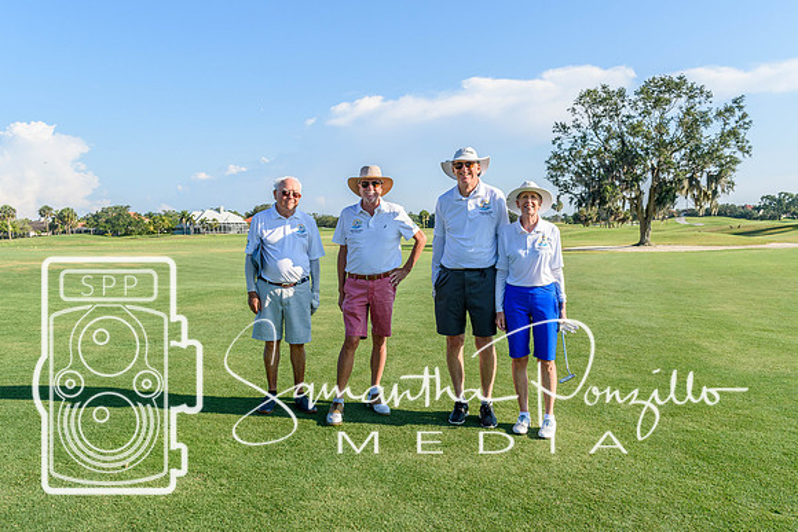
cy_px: 266
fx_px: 698
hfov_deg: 59.5
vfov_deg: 41.7
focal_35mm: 32
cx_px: 399
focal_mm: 21
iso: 200
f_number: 9
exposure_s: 1/320
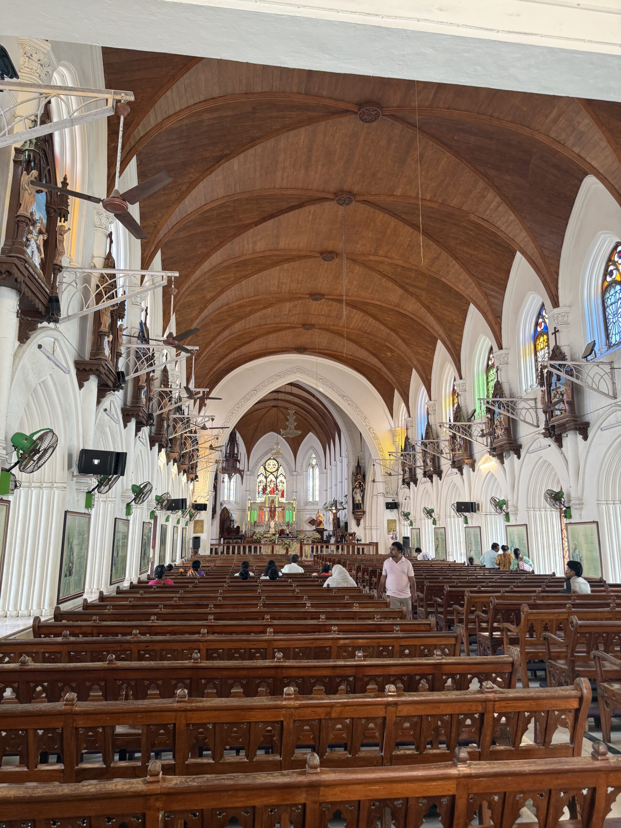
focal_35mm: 24
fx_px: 574
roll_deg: -0.2
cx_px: 310
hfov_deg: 56.8
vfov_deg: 71.6
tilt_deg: +11.8
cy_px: 414
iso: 160
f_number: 1.78
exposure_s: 1/50
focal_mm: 6.76
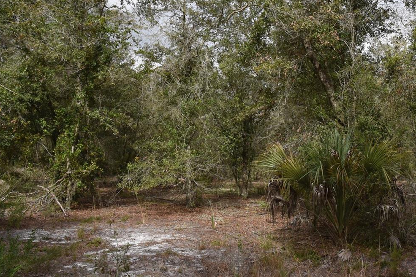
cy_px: 53
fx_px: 451
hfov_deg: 47.7
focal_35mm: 39
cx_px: 312
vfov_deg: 33.2
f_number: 13
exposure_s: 1/640
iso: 1250
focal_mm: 24
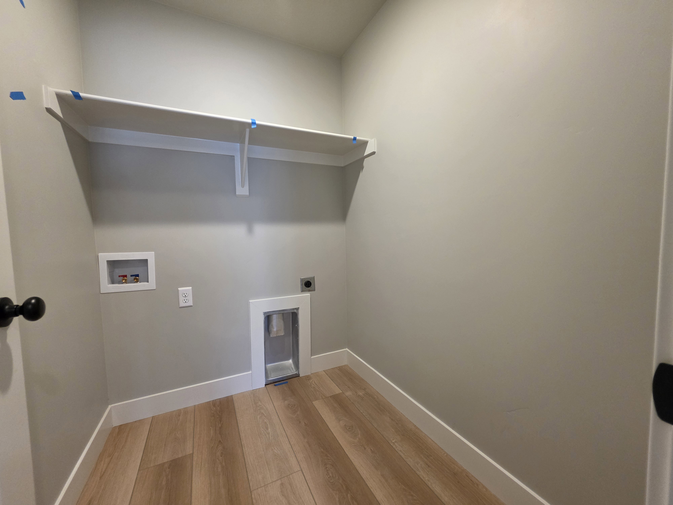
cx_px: 336
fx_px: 253
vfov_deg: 89.9
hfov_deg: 106.2
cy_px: 252
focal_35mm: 13
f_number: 1.9
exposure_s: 1/120
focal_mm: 2.2
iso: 250
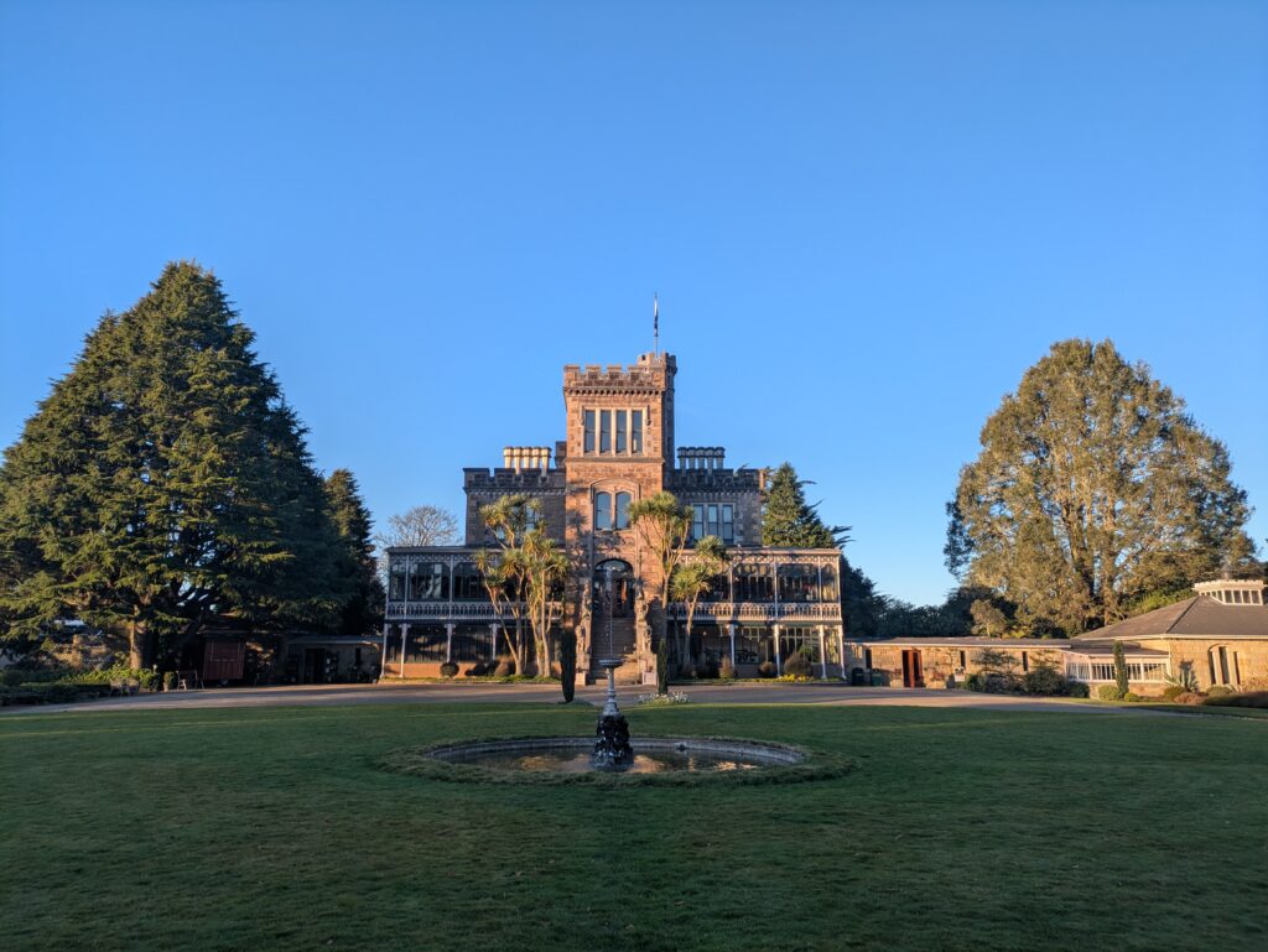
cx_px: 634
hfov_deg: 69.4
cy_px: 476
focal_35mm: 25
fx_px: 916
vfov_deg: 54.9
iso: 46
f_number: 1.89
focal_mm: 5.43
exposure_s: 1/718
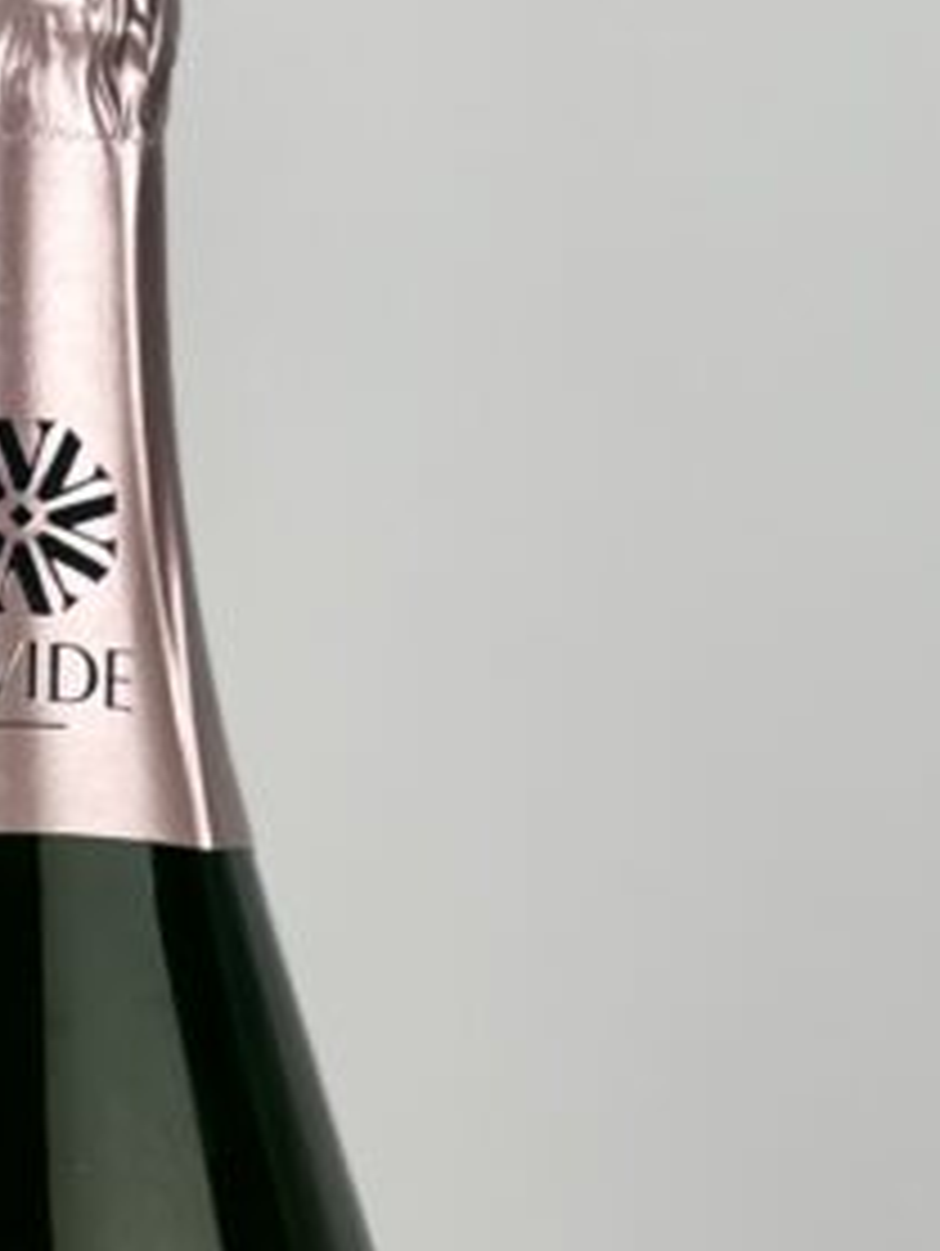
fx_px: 6652
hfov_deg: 8.0
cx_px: -85
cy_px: 1208
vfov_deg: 10.7
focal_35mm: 184
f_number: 1.78
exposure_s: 1/704
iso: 80
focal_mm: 6.86
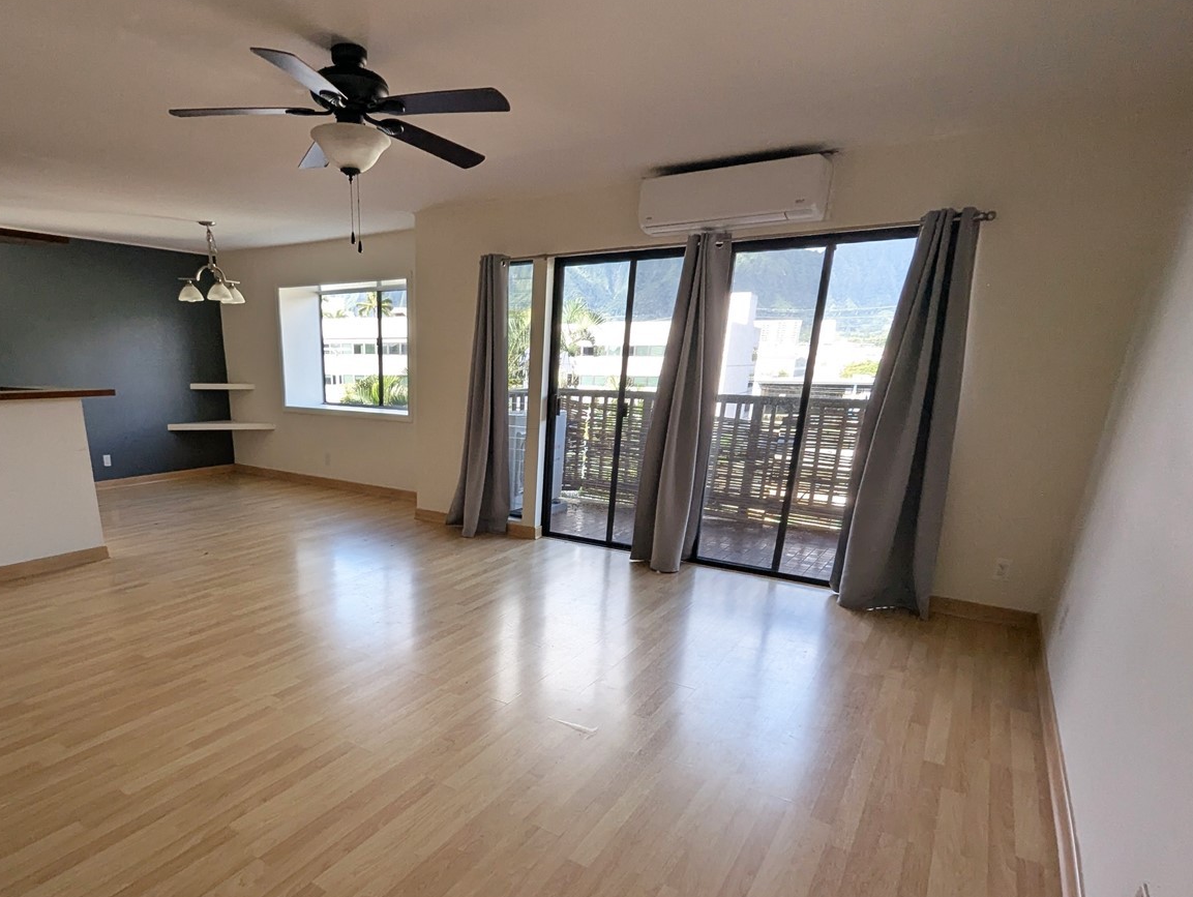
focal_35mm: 18
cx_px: 453
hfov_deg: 86.1
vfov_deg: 69.8
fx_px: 621
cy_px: 590
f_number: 2.2
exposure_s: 1/224
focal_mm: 1.95
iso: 65
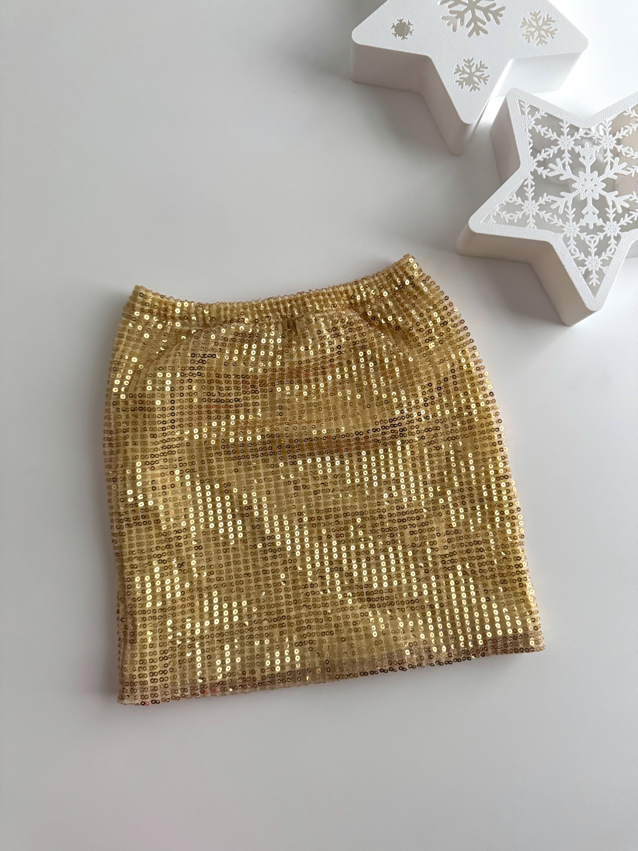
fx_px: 590
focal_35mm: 24
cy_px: 426
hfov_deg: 56.8
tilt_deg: -85.6
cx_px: 319
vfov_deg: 71.6
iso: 800
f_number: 1.78
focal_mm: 6.76
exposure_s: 1/48
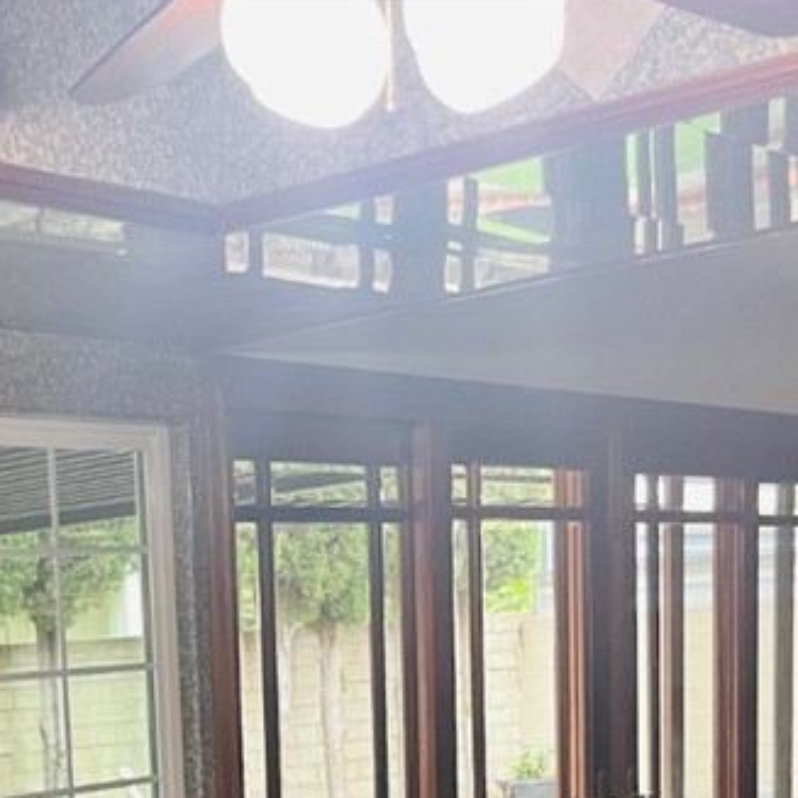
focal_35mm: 72
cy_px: 925
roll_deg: +3.4
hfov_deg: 23.1
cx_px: 17
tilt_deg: -8.8
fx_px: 1878
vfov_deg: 22.4
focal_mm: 5.1
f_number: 1.6
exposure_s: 1/60
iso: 160
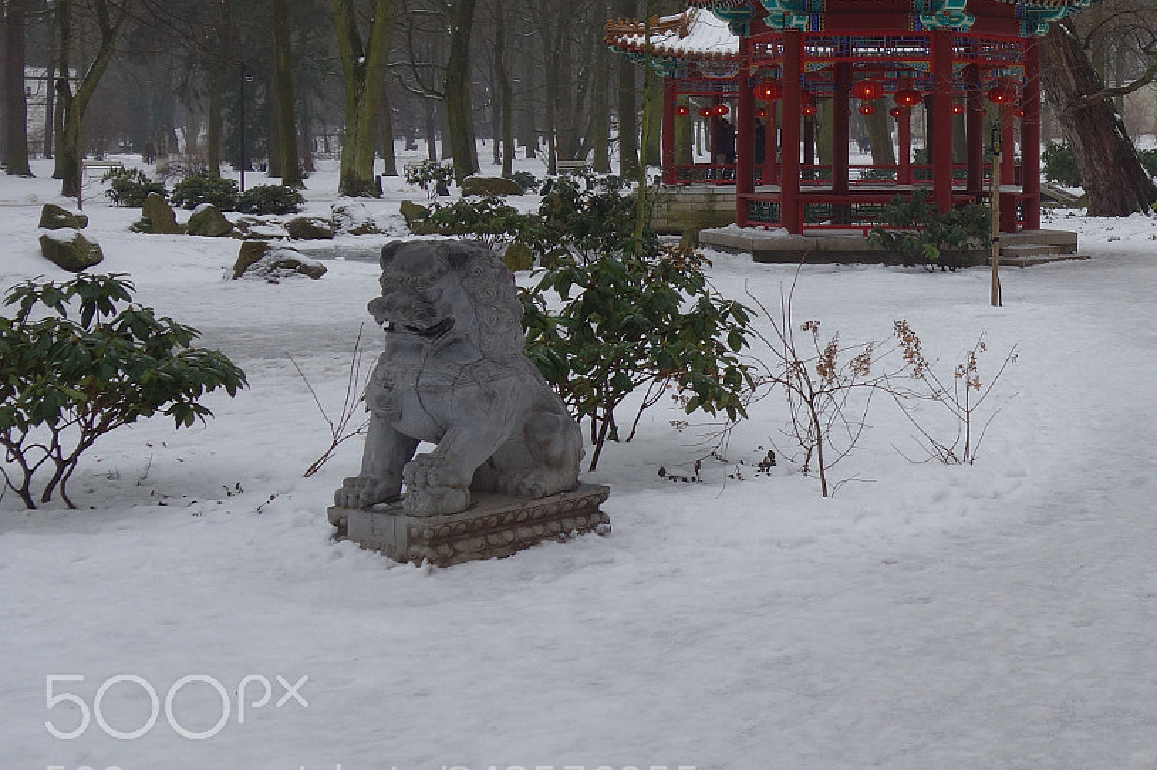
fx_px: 1895
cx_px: 1093
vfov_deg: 22.6
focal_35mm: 59
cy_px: 136
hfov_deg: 31.9
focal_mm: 11.32
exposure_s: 1/100
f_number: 5.6
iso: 125
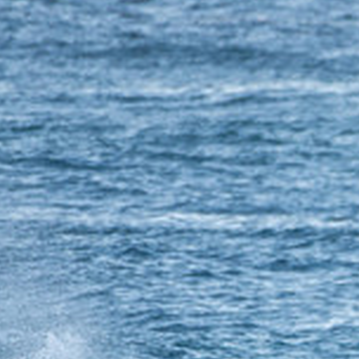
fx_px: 28489
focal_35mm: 2428
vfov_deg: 0.7
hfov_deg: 0.7
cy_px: 440
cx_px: 678
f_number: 5.6
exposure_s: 1/400
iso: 500
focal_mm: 500
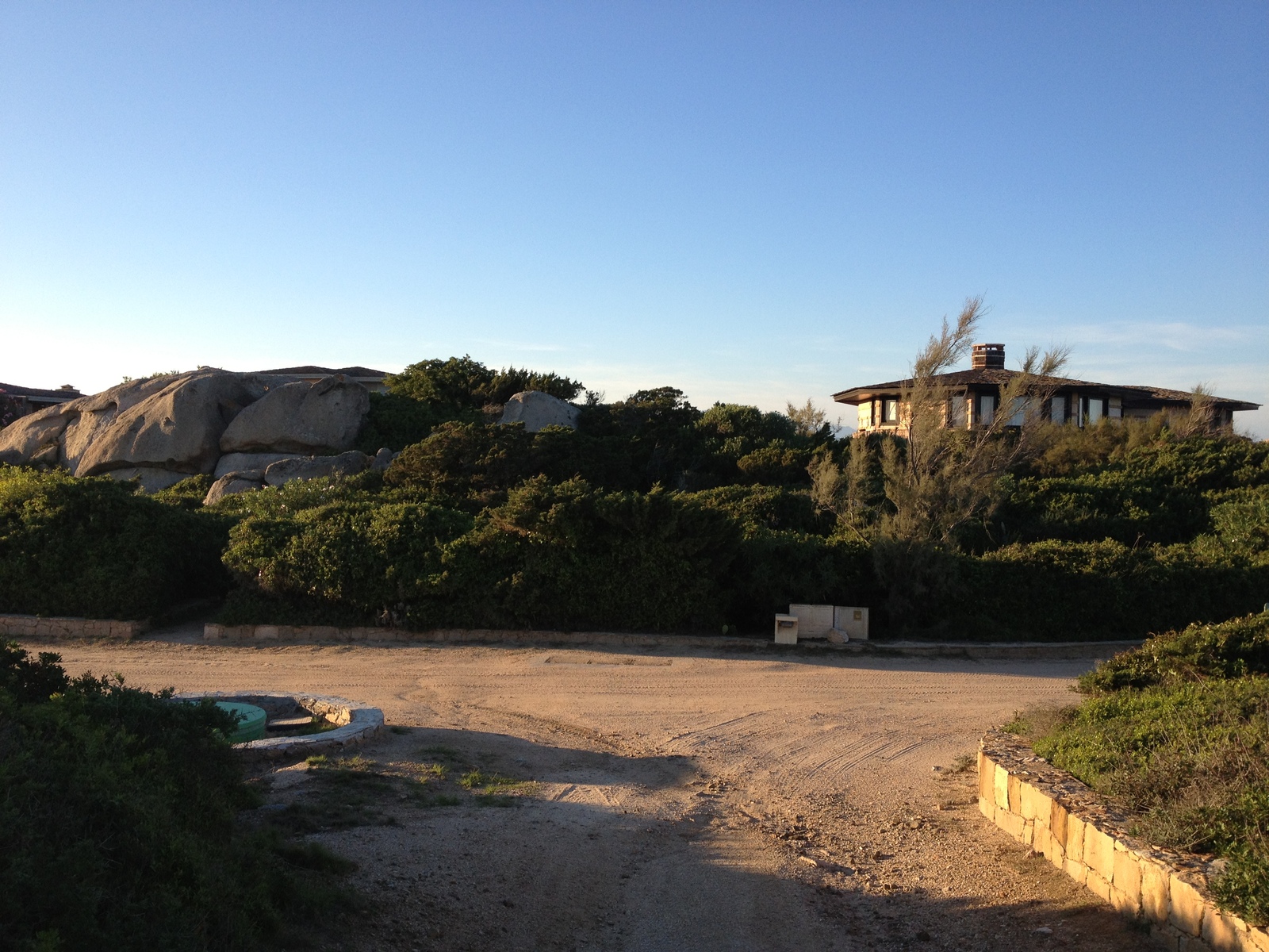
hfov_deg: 52.6
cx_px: 634
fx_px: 1283
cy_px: 476
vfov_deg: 40.7
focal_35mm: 35
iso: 64
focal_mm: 4.28
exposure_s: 1/673
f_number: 2.4
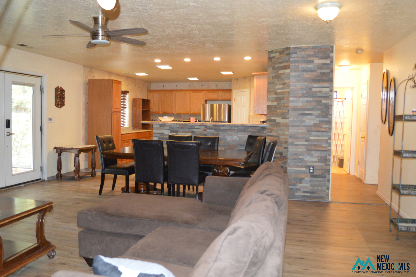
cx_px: 208
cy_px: 138
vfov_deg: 47.9
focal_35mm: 27
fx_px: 312
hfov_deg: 67.4
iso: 1600
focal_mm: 18
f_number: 3.5
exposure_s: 1/60
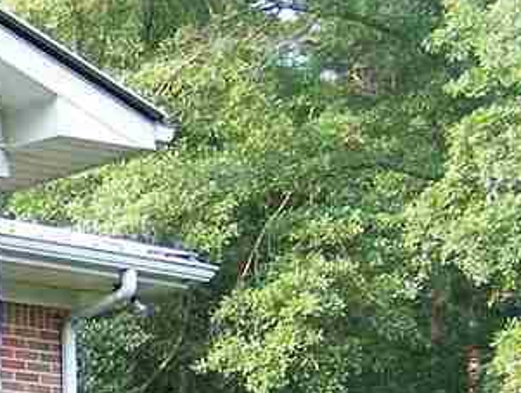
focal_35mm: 161
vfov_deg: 9.1
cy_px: 483
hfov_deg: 11.5
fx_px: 2428
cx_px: -347
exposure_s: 1/60
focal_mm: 6.3
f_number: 2.8
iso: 80
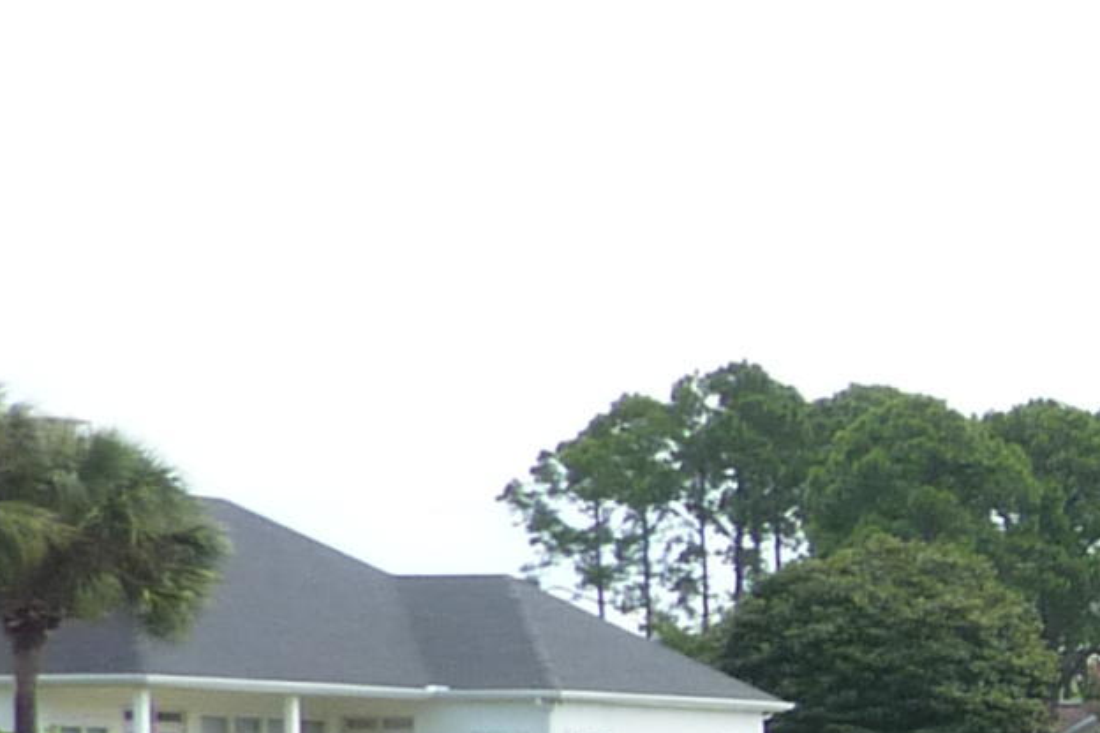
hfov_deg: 12.9
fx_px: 3819
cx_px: 2565
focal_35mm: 125
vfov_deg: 10.7
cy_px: 918
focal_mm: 4.1
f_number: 4
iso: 125
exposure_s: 1/250
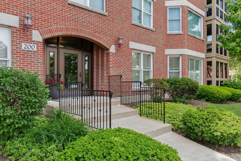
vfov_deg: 56.1
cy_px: 80
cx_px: 120
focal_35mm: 22
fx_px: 151
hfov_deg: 77.3
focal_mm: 15
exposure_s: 1/80
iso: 250
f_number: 8
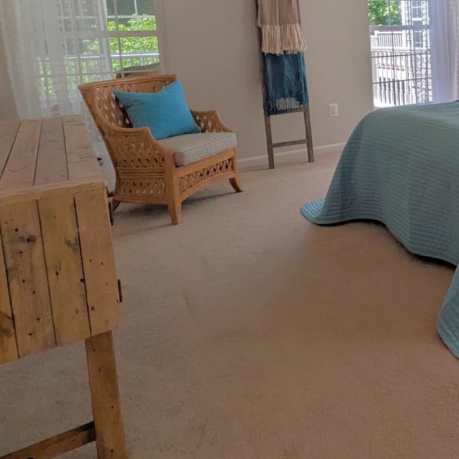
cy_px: 91
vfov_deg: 43.8
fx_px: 540
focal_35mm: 36
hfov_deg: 39.4
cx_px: 481
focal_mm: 1.85
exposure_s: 1/566
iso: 47
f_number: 2.2
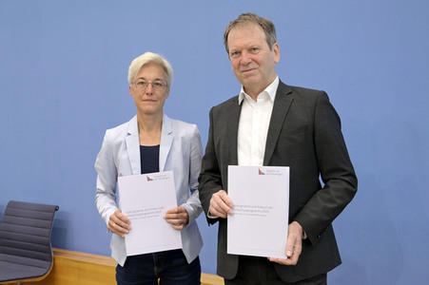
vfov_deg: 29.8
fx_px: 536
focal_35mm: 45
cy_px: 142
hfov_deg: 43.6
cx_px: 214
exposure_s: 1/640
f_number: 5.6
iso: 5000
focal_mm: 45
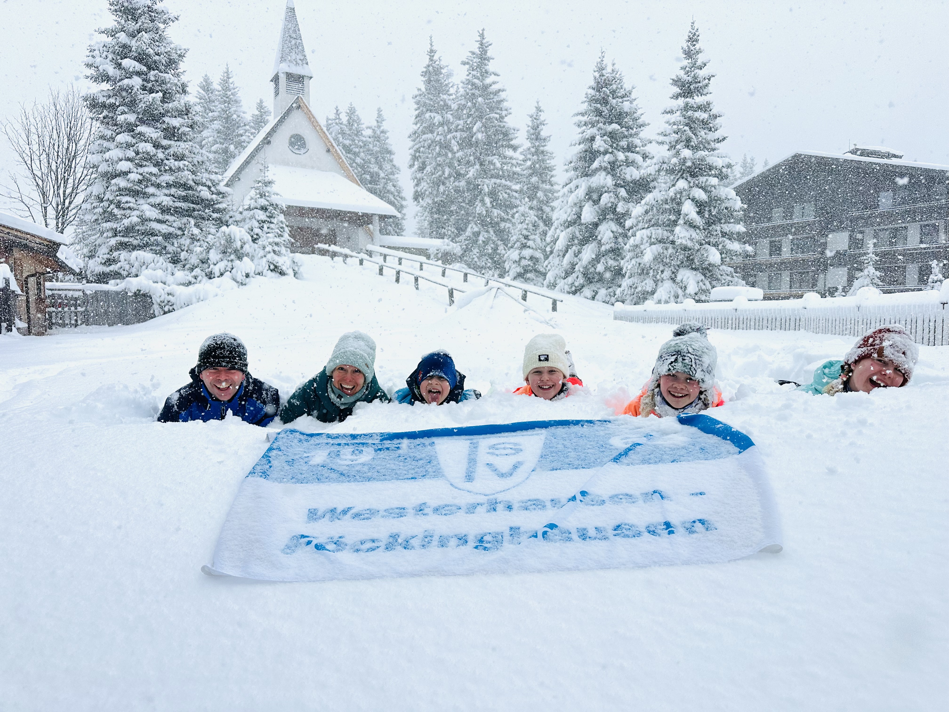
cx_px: 474
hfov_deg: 71.6
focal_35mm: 24
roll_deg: +1.0
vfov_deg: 56.8
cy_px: 356
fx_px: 658
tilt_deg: -3.5
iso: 80
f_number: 1.78
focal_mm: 6.86
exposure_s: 1/3155
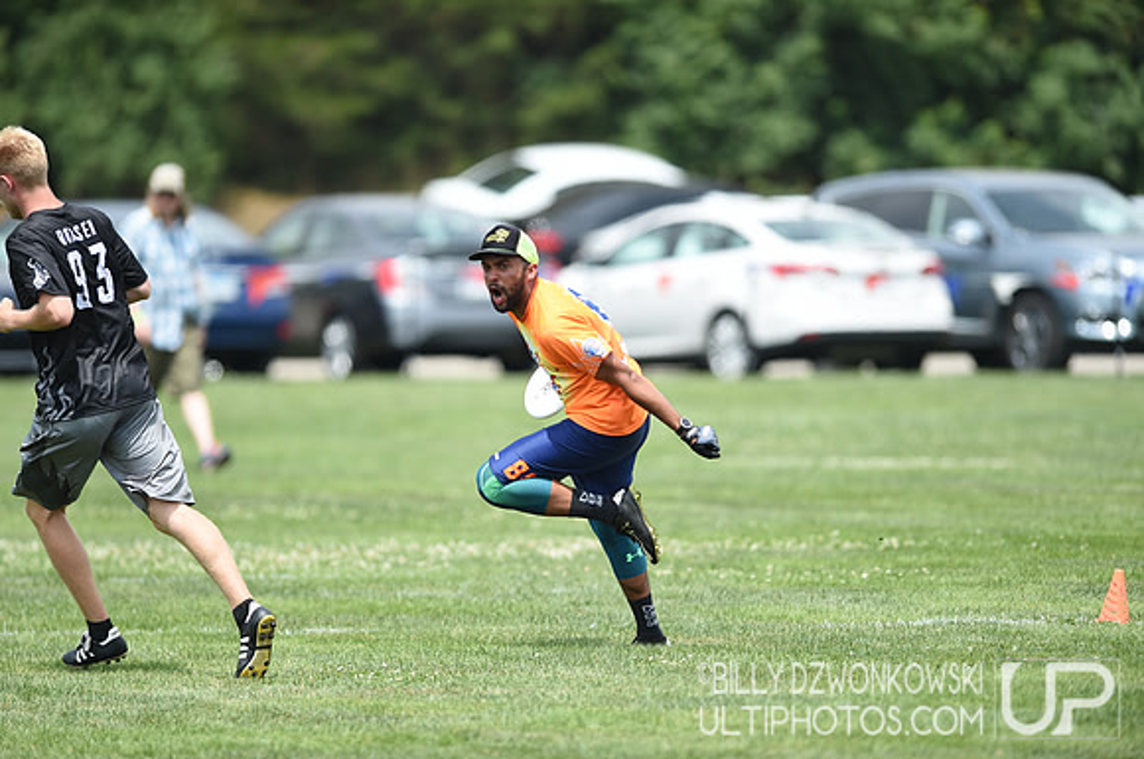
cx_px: 572
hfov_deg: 5.2
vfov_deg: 3.4
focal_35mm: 400
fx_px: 12693
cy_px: 380
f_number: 2.8
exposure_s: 1/1600
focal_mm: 400
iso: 125
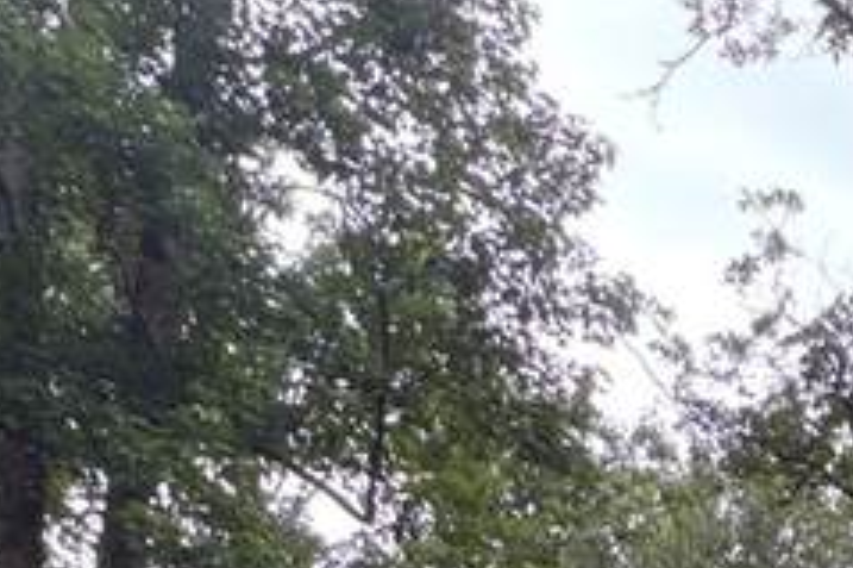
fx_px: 1847
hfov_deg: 22.6
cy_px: 1229
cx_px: 1171
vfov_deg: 13.9
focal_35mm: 78
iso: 40
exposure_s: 1/108
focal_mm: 2.22
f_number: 2.2
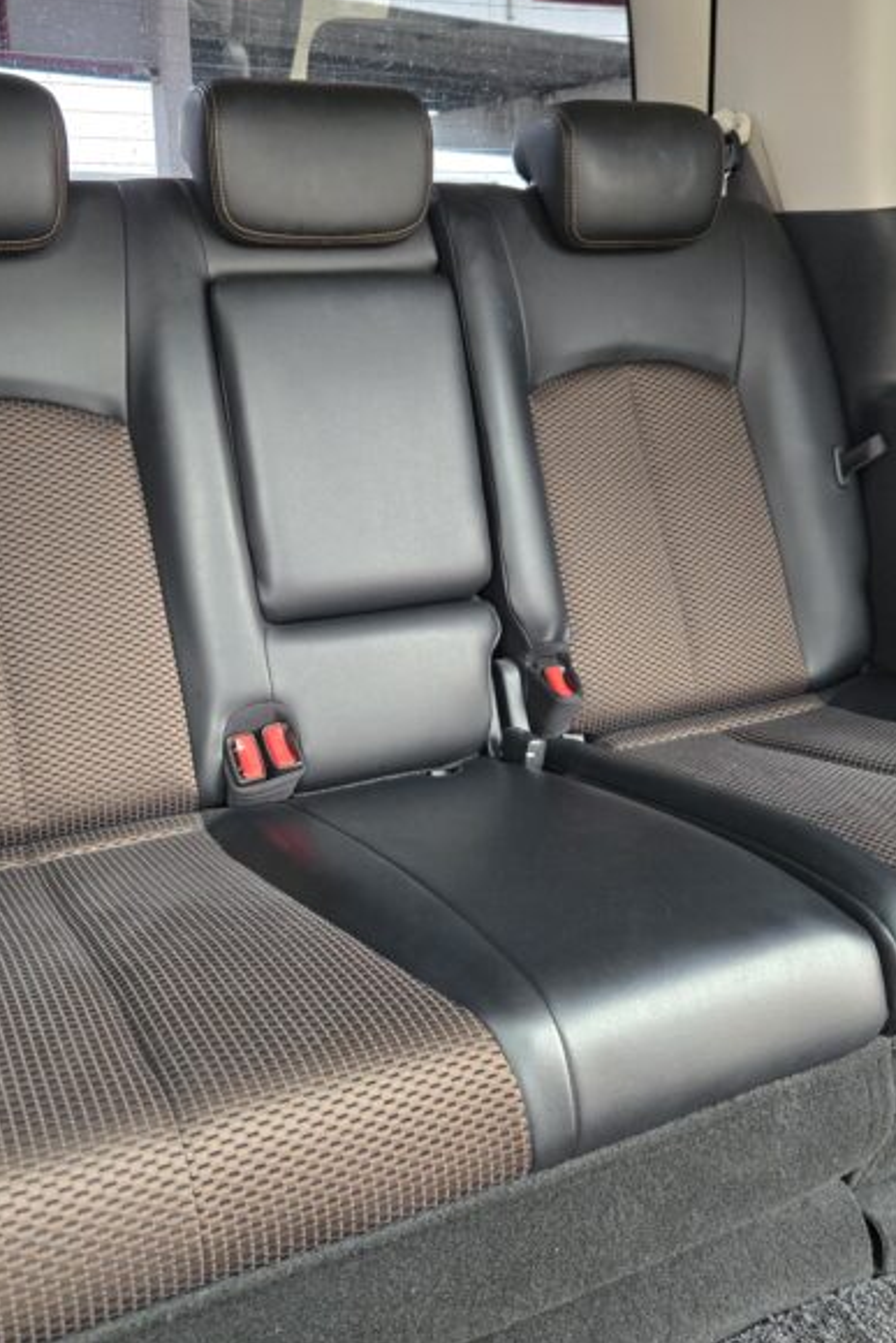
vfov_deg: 57.2
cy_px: 658
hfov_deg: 39.9
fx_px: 1231
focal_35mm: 33
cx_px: 396
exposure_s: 1/100
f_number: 1.8
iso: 1000
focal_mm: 5.4
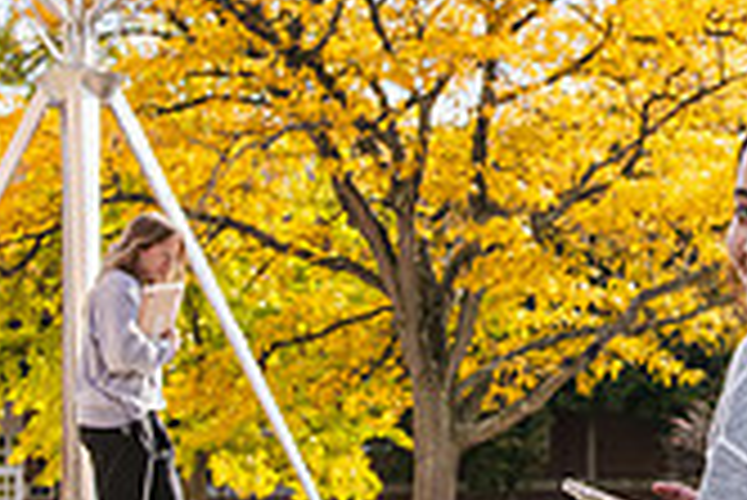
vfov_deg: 10.9
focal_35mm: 126
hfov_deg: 16.1
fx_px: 2617
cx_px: 662
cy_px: 160
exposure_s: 1/250
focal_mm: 36
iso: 320
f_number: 6.3
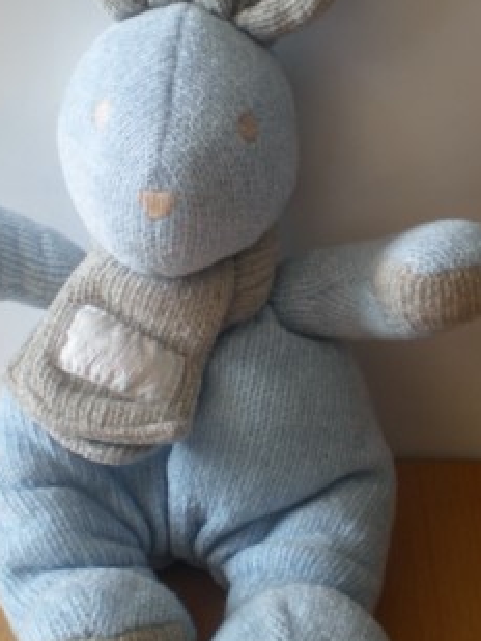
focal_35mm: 64
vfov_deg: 30.2
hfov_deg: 22.9
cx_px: 243
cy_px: 274
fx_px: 1185
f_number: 3.1
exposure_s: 1/60.7
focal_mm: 6.3
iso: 64
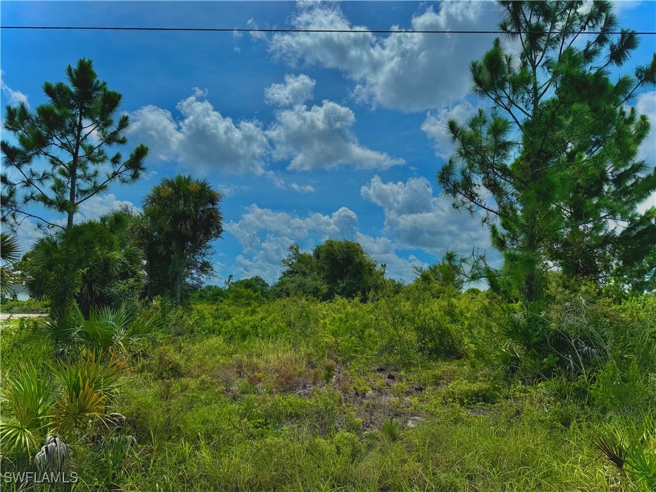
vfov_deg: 56.8
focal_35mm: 24
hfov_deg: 71.6
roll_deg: -0.8
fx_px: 455
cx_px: 328
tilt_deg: +6.7
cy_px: 246
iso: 80
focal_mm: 6.76
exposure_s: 1/12346
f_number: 1.78
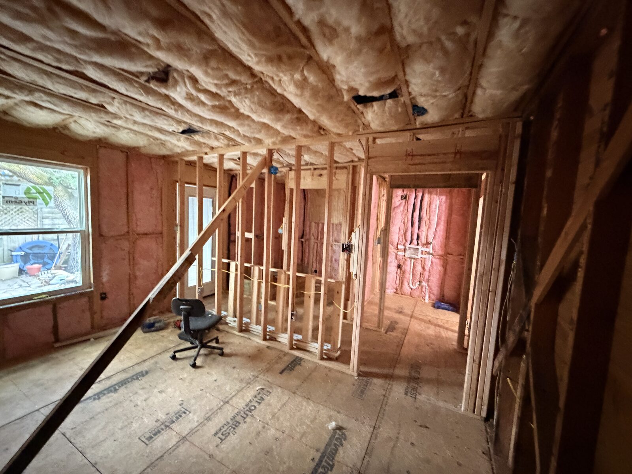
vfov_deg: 85.7
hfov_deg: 102.1
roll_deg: -3.9
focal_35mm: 14
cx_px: 316
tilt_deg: +1.1
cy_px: 237
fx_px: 256
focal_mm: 2.22
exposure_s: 1/40
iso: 1250
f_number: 2.2
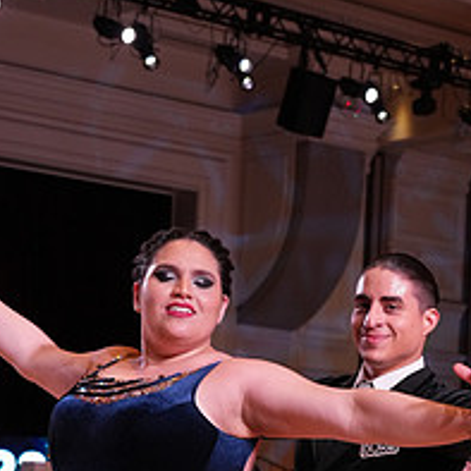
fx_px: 1770
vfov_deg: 14.3
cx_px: 271
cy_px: 677
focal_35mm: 115
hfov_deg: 15.1
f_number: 5
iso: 2500
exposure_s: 1/400
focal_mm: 46
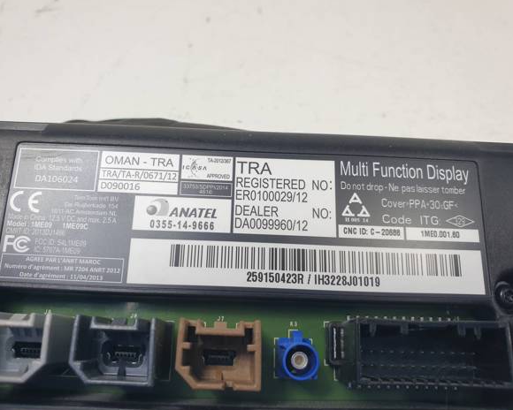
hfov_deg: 62.2
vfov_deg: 51.5
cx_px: 240
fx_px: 425
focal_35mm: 28
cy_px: 210
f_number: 2.4
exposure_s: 1/201
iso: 50
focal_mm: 4.3
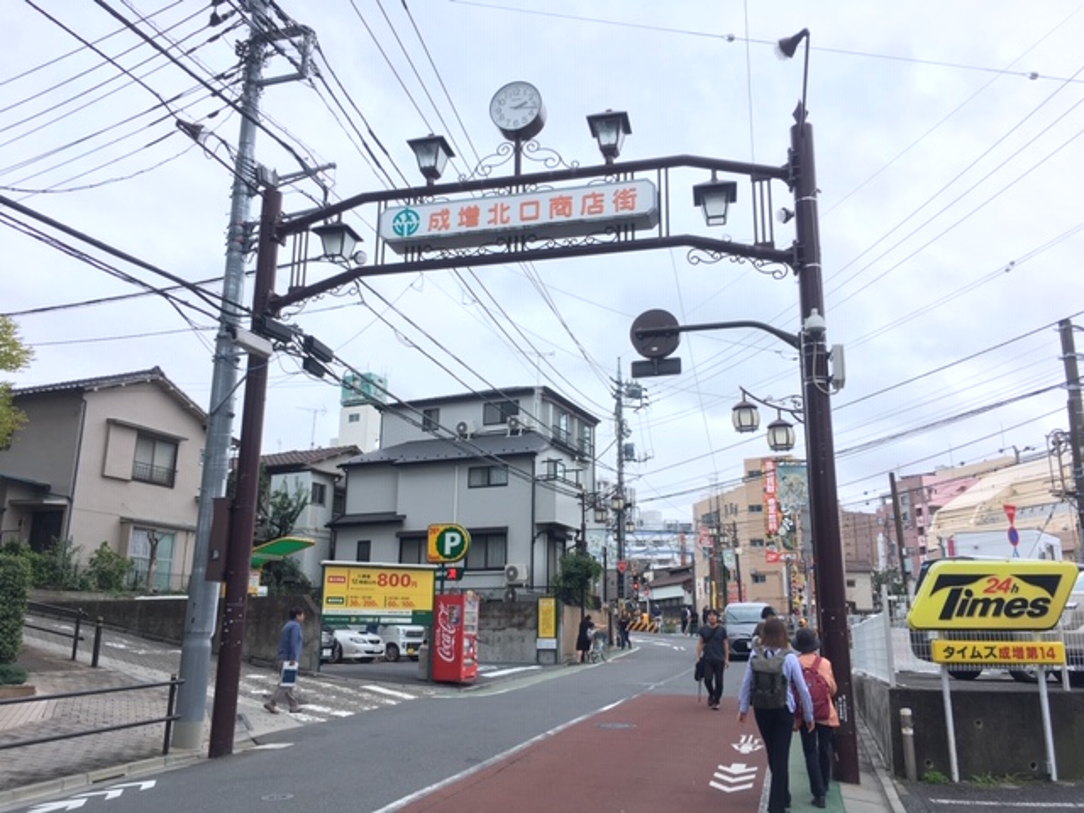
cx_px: 542
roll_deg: -1.1
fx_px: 908
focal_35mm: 29
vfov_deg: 48.2
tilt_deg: +15.2
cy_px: 406
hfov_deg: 61.7
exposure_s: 1/311
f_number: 2.2
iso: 25
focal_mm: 4.15
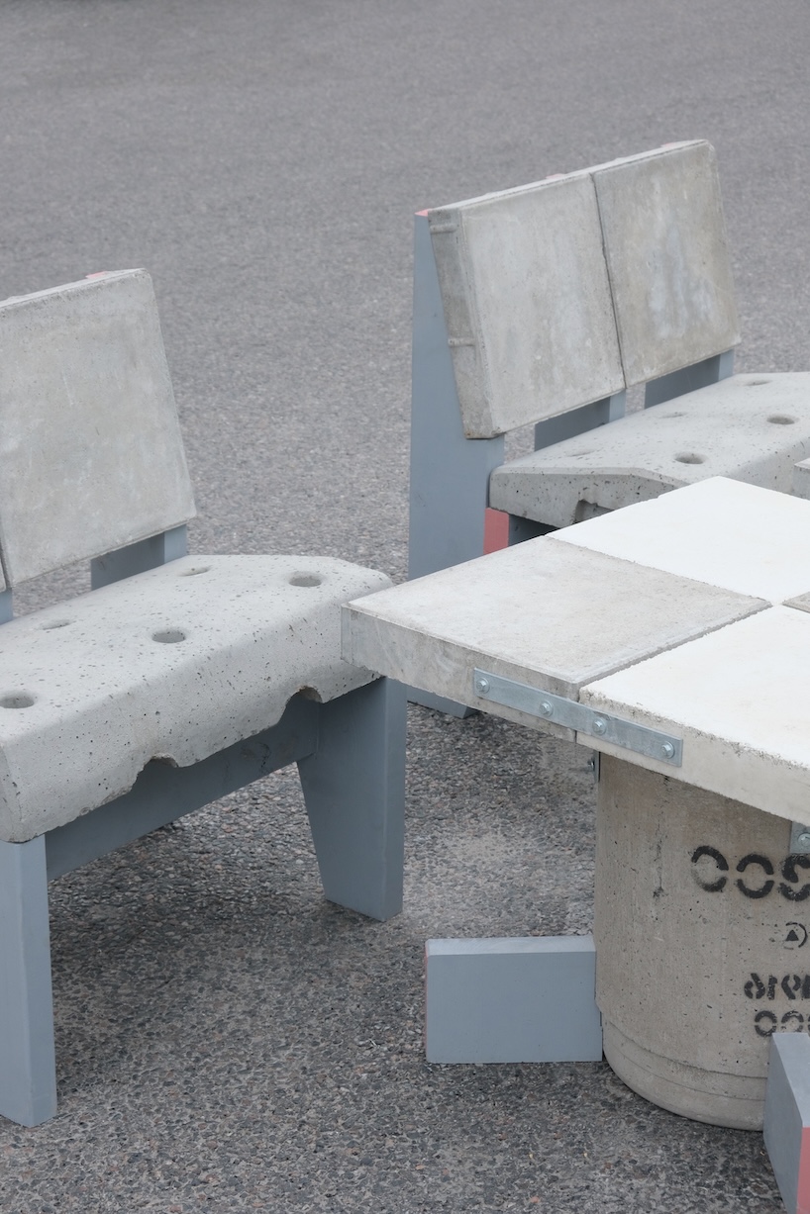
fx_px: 2565
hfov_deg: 17.9
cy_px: 607
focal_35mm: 76
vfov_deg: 26.7
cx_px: 405
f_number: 10
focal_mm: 50.5
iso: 800
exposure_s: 1/180
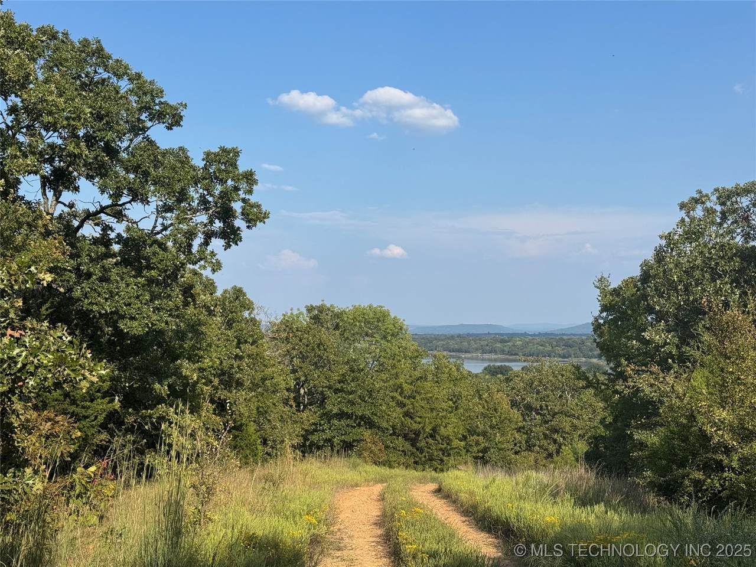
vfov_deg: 30.3
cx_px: 378
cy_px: 284
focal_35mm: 48
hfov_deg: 39.7
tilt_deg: +1.1
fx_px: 1048
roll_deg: -0.4
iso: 64
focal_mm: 6.76
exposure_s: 1/4608
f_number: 1.78
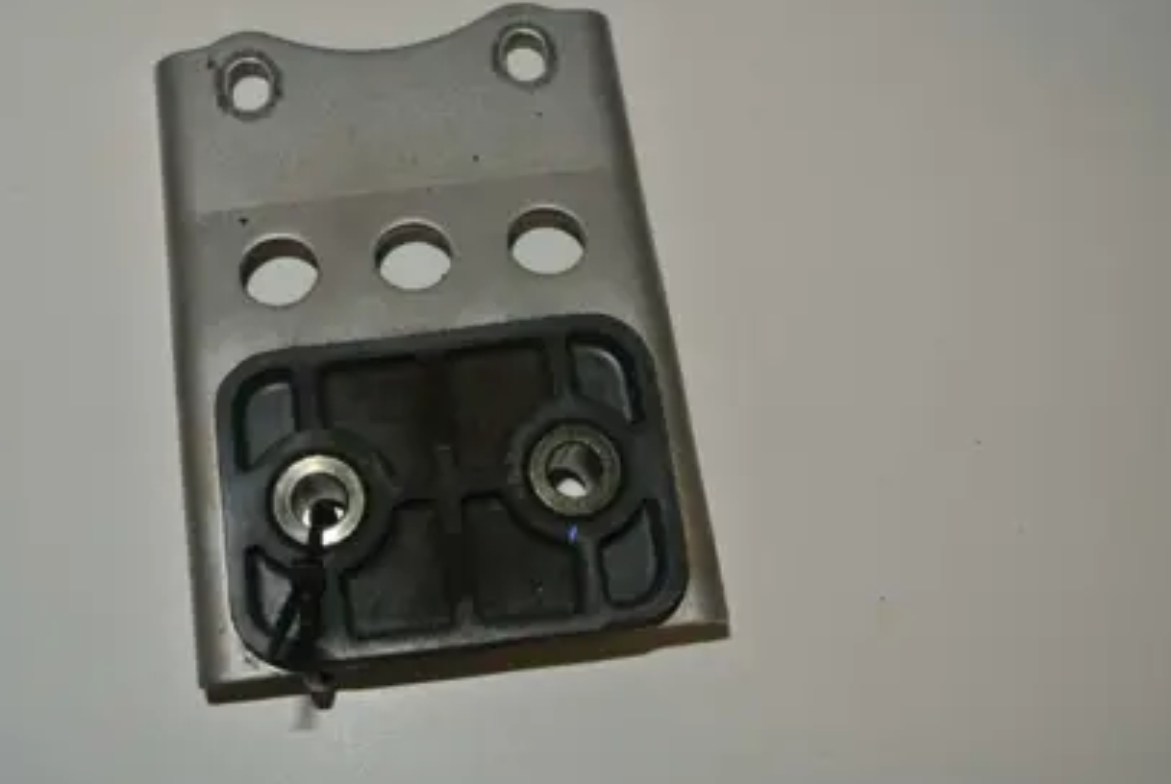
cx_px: 430
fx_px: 1466
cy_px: 372
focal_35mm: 45
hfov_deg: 43.2
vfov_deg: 30.0
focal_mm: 12.7
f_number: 3.8
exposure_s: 1/60
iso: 200
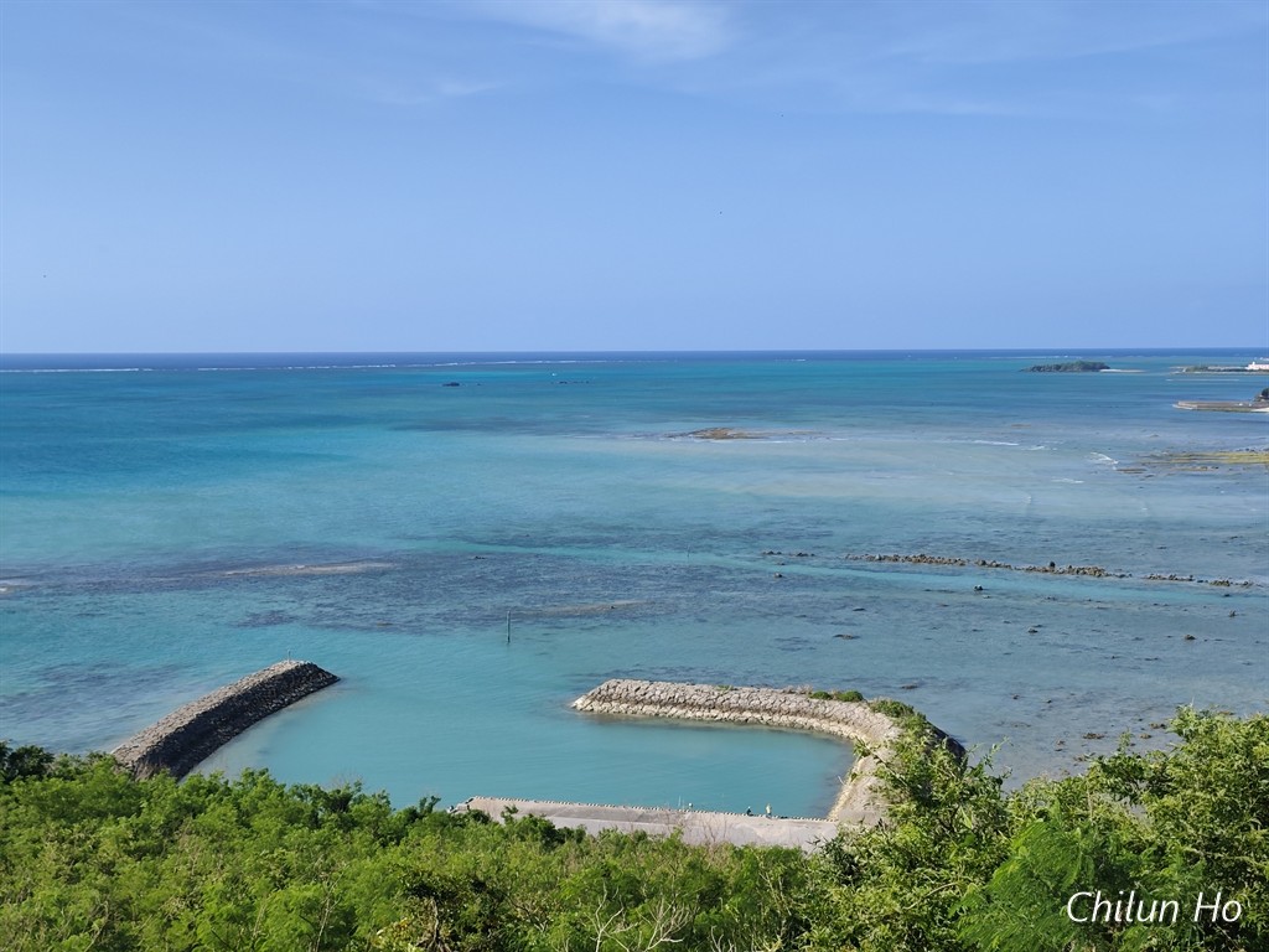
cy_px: 476
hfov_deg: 41.2
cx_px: 634
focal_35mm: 46
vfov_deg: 31.5
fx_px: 1686
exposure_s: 1/568
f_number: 1.7
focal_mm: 6.07
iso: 50
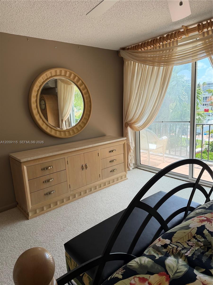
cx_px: 106
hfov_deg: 56.8
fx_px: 197
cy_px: 142
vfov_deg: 71.6
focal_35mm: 24
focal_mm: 6.76
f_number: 1.78
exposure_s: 1/593
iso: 100
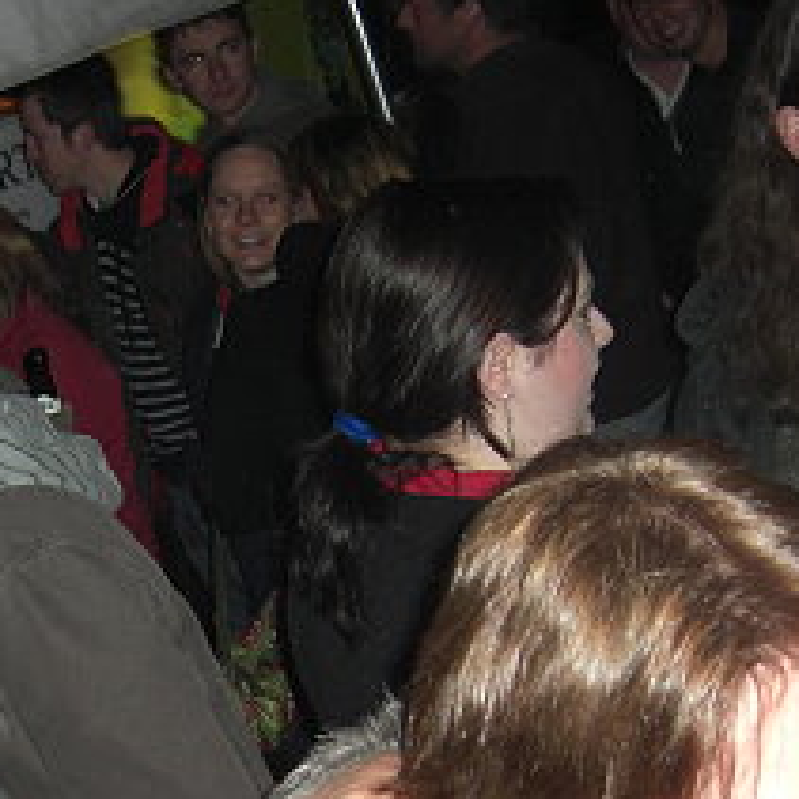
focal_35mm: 85
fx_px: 2220
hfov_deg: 20.0
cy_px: 684
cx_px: 74
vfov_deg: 20.1
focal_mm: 7.9
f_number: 2.8
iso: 200
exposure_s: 1/60
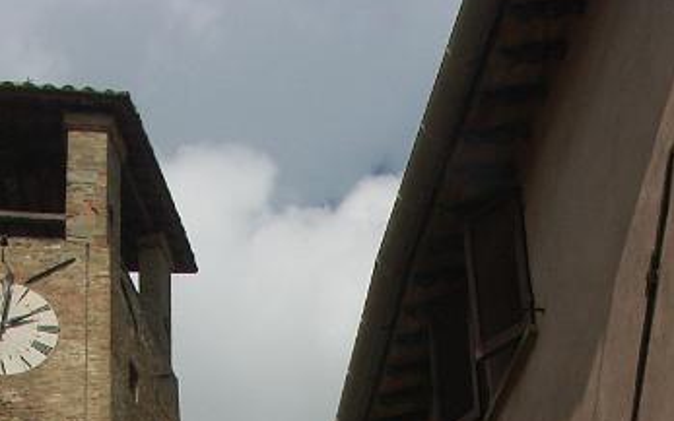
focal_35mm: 100
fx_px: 1837
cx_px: 216
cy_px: 976
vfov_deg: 11.2
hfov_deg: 20.7
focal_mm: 8.17
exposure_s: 1/500
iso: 64
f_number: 9
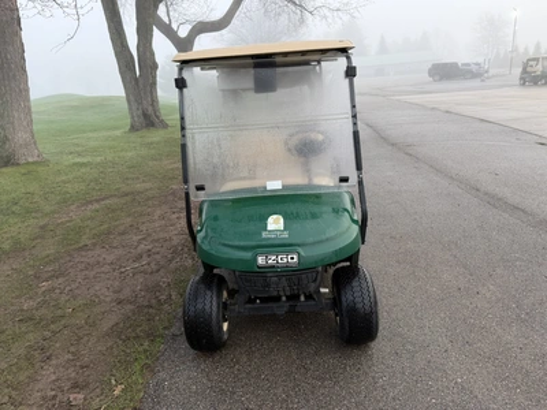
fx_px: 379
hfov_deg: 71.6
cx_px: 274
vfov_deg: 56.8
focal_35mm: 24
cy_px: 205
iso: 80
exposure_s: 1/326
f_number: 1.78
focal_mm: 6.76
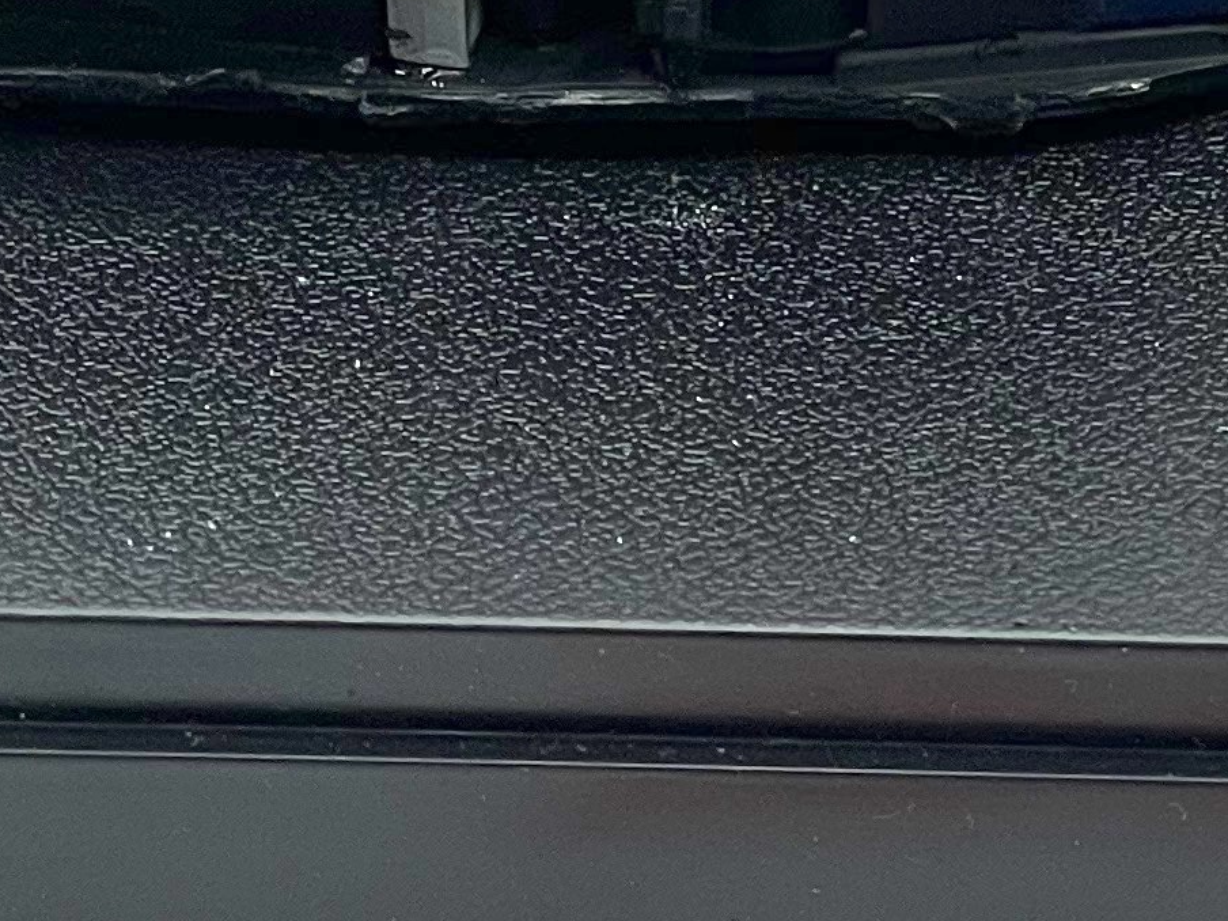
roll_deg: -2.9
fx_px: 8230
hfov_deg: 8.5
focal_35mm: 232
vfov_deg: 6.4
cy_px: 86
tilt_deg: -24.7
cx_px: 1406
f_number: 2
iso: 32
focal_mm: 6
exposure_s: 1/99
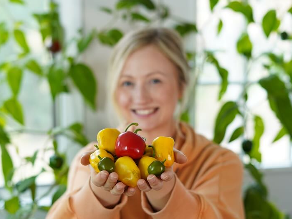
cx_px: 128
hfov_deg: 28.5
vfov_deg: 21.6
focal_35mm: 68
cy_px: 125
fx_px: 574
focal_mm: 50
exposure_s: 1/125
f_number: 2.5
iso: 640
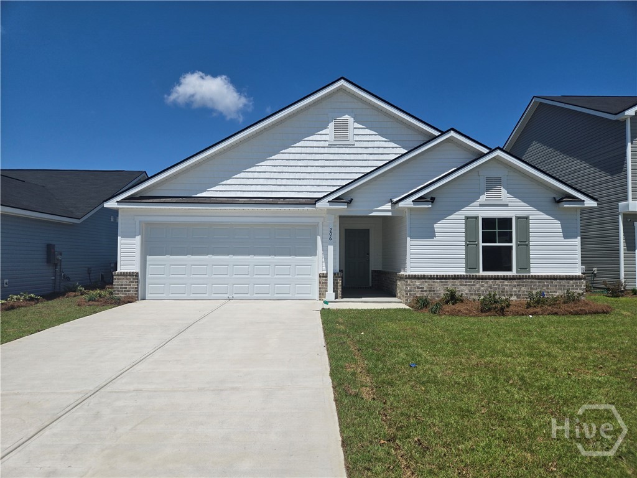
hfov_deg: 73.9
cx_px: 318
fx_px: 423
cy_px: 239
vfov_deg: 58.9
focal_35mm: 23
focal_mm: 5.4
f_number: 1.8
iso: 25
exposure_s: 1/3390
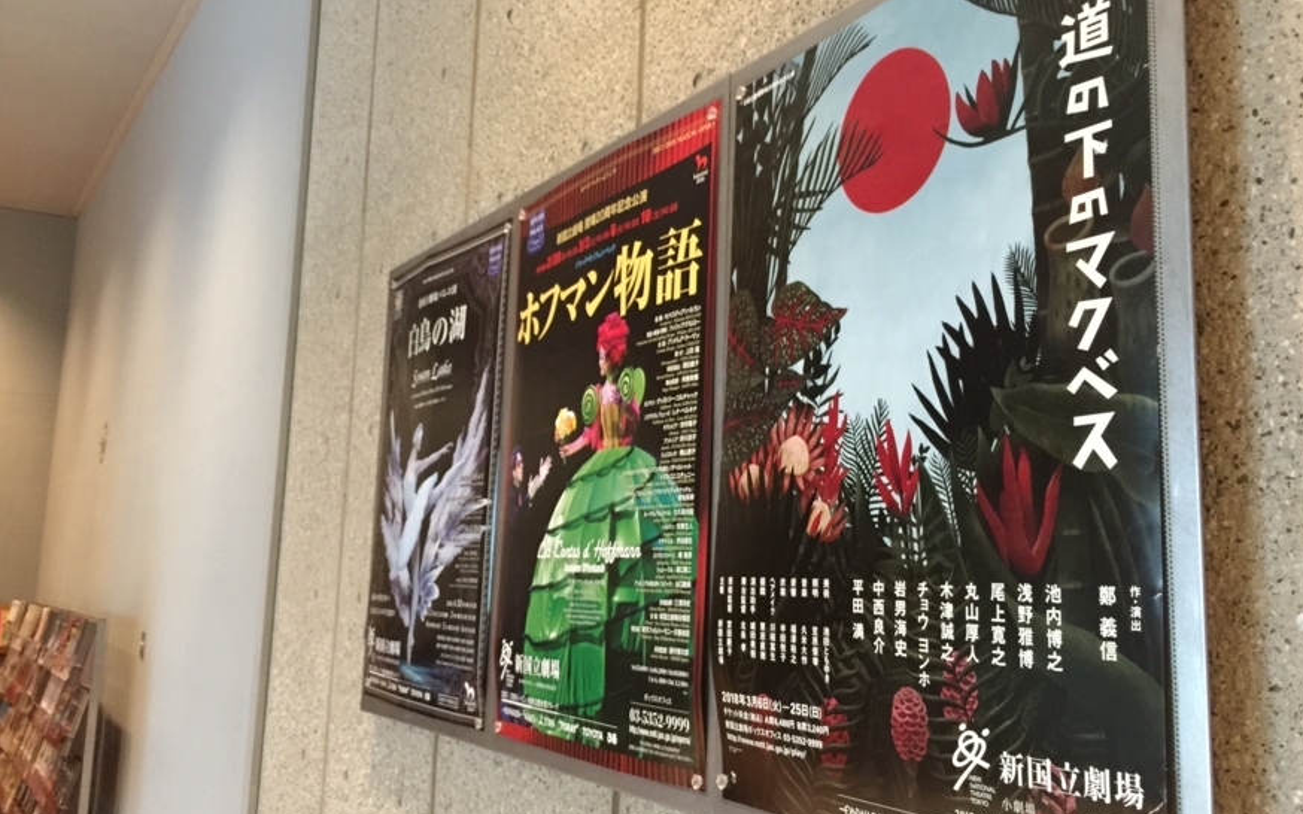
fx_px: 1278
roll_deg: -3.3
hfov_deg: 53.9
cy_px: 380
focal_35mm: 36
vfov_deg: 35.3
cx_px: 584
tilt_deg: +9.1
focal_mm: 4.15
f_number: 2.2
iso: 160
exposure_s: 1/4
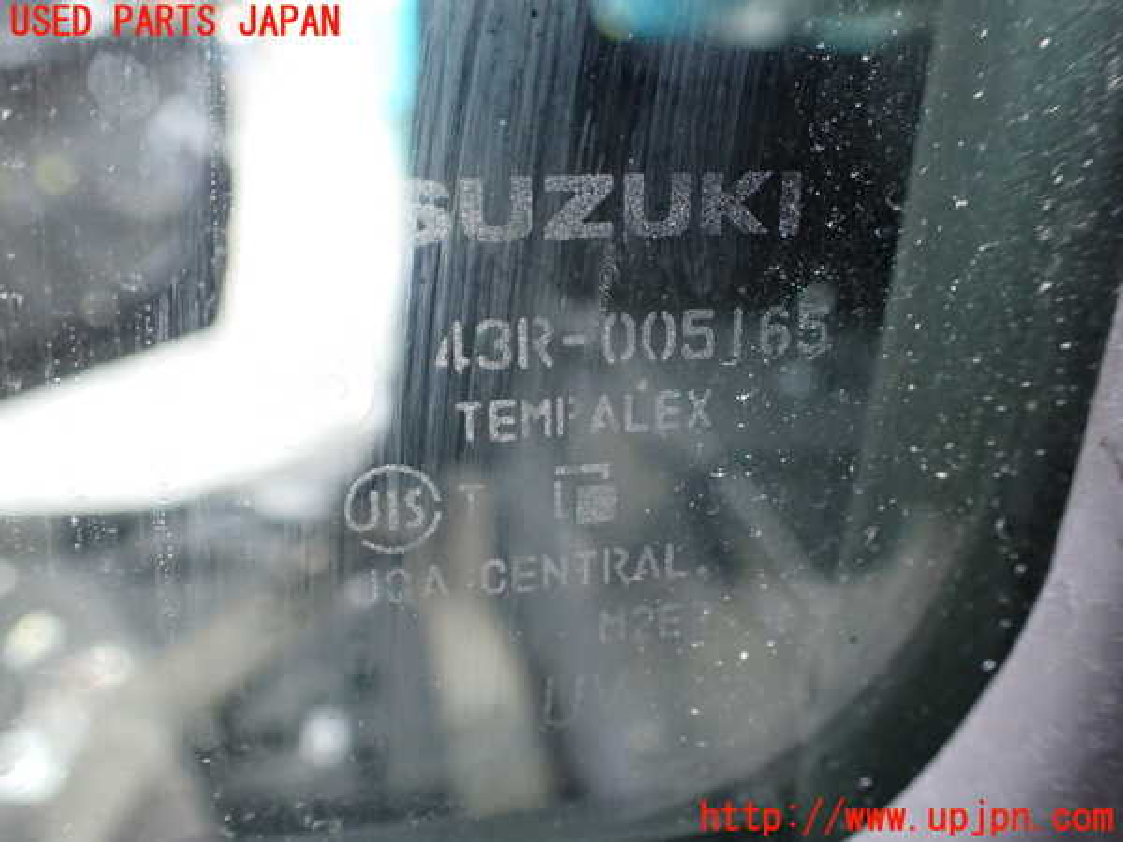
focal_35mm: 30
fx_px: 973
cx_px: 562
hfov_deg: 60.0
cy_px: 421
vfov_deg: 46.8
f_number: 2.3
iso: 400
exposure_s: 1/125
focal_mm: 5.4
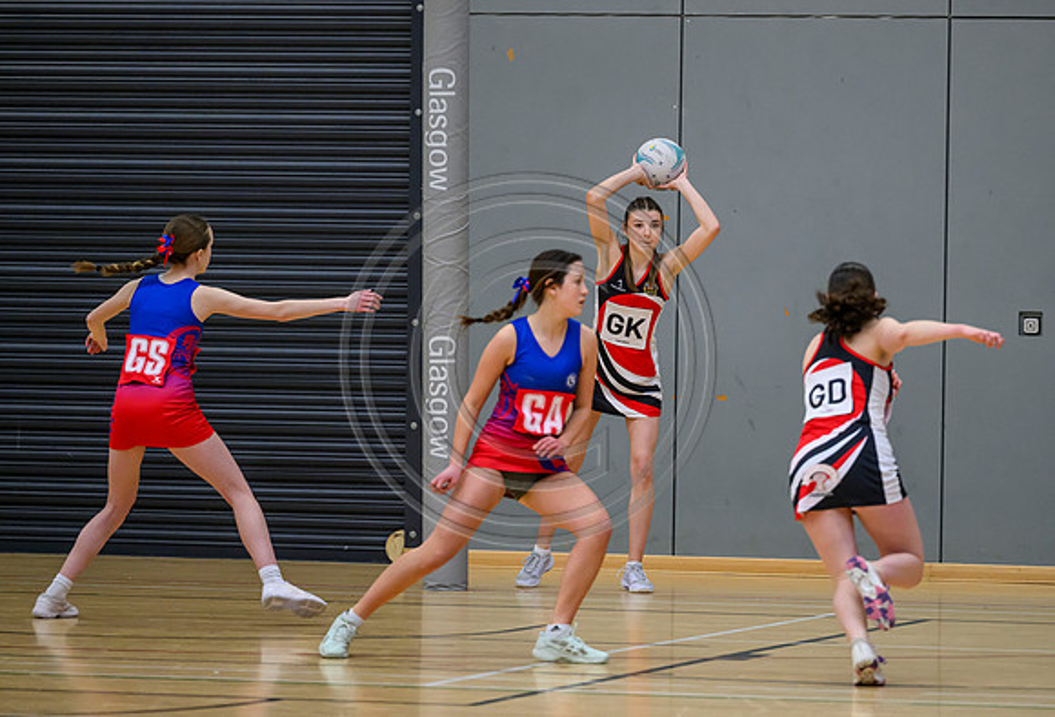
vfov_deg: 5.6
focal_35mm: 248
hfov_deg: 8.3
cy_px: 286
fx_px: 7300
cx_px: 642
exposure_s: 1/1000
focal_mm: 200
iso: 4000
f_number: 2.8
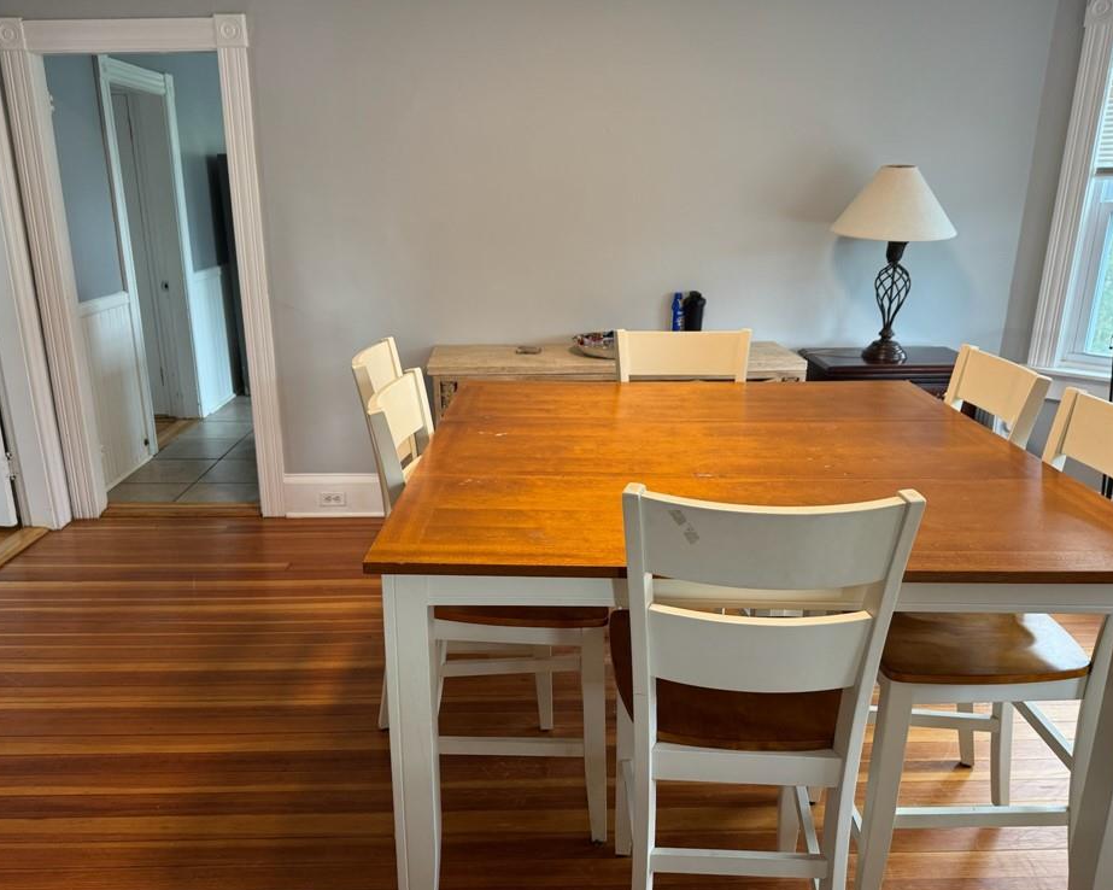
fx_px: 856
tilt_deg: -18.0
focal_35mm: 26
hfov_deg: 66.0
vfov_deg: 54.9
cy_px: 453
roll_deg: -0.1
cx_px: 545
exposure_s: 1/60
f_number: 1.78
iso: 160
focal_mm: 6.76
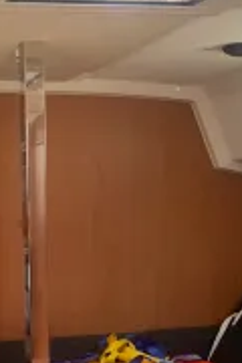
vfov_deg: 21.9
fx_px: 907
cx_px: 14
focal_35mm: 90
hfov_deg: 15.0
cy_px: 351
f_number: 1.8
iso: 80
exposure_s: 1/121
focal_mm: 4.25
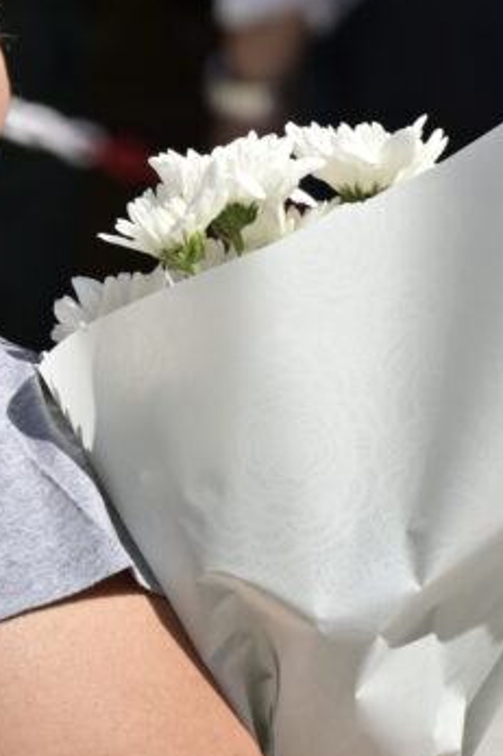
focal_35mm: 691
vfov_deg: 3.0
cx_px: 266
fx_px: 14496
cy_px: 194
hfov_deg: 2.0
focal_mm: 200
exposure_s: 1/640
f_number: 8
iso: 160
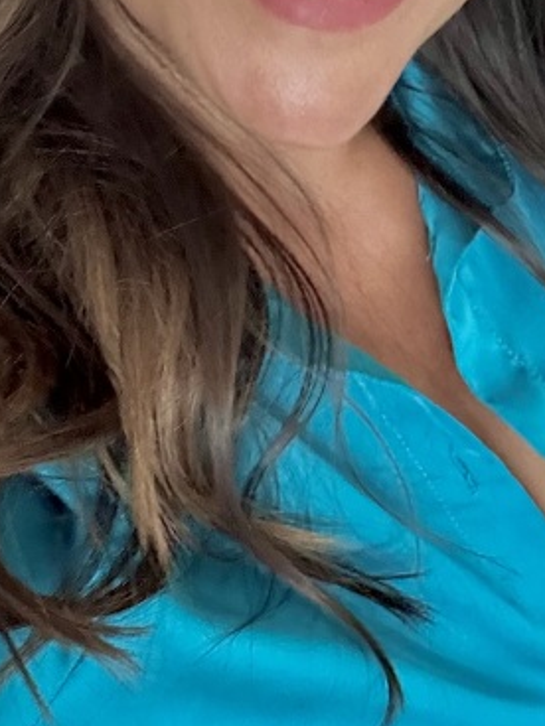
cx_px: 496
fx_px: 1826
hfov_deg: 16.7
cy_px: 206
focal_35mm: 87
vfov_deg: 22.3
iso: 200
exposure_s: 1/60
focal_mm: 2.69
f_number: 1.9
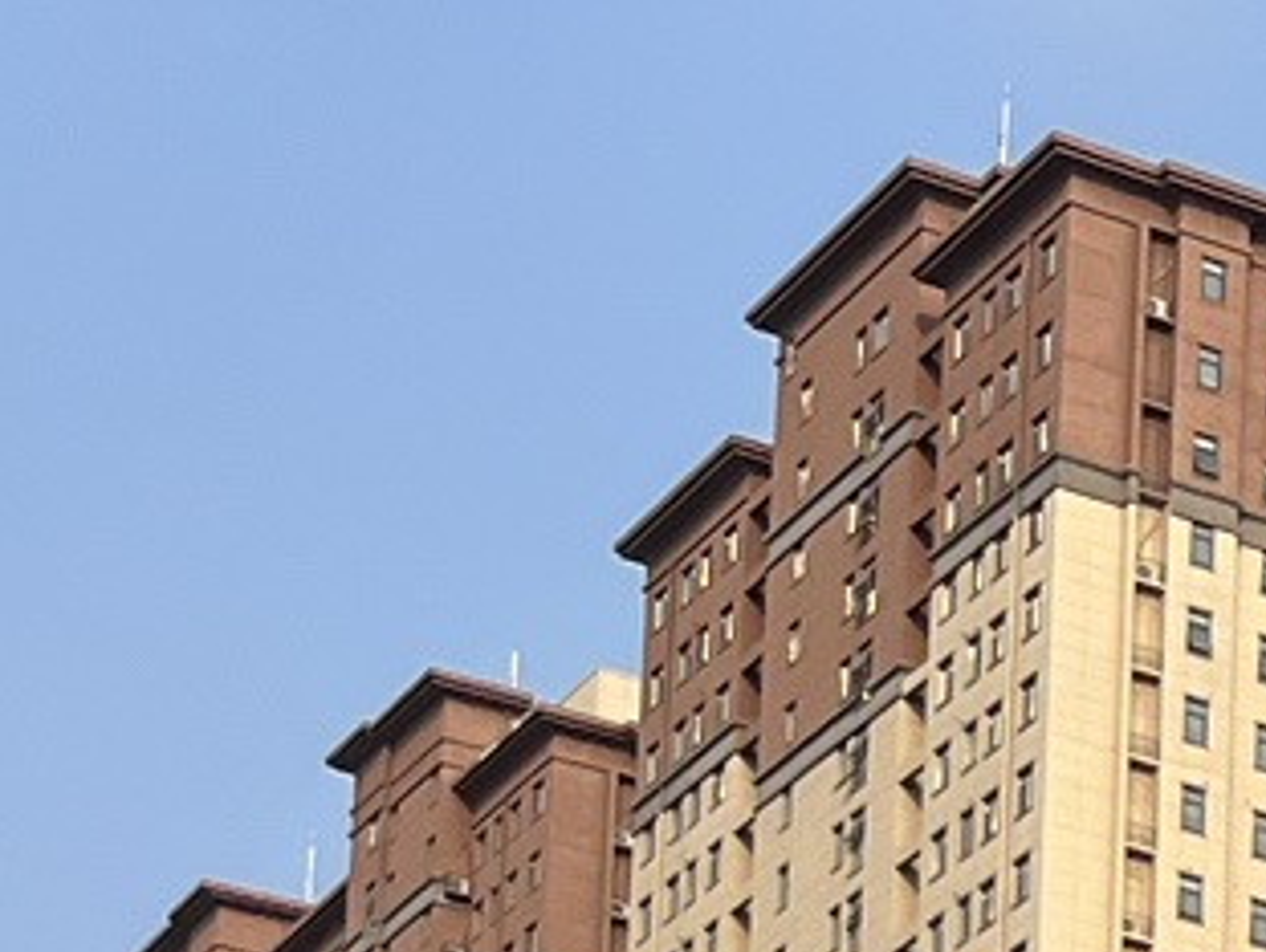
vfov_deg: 7.6
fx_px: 6115
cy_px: 3015
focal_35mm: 167
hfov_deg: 9.1
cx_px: 3997
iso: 50
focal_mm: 5.1
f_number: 1.6
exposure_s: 1/2062
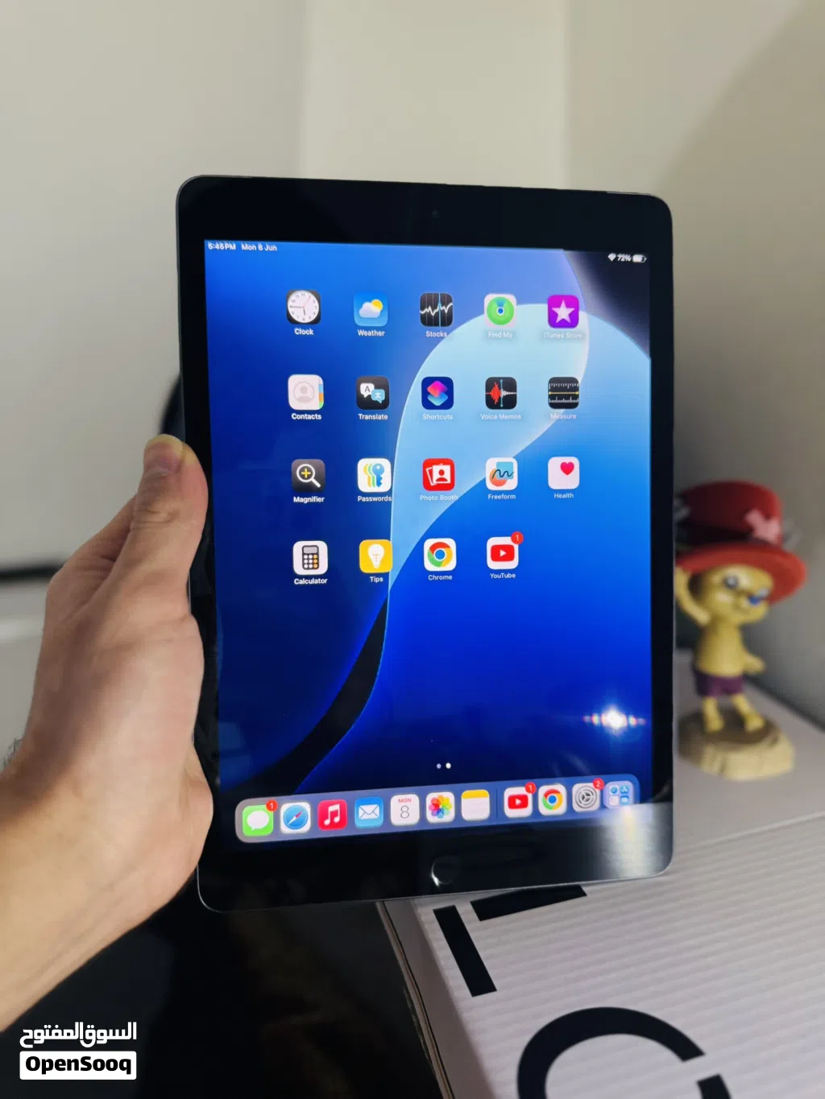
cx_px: 412
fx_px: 763
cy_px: 550
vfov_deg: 71.6
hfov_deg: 56.8
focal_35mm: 24
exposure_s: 1/50
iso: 200
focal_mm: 6.76
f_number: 1.78
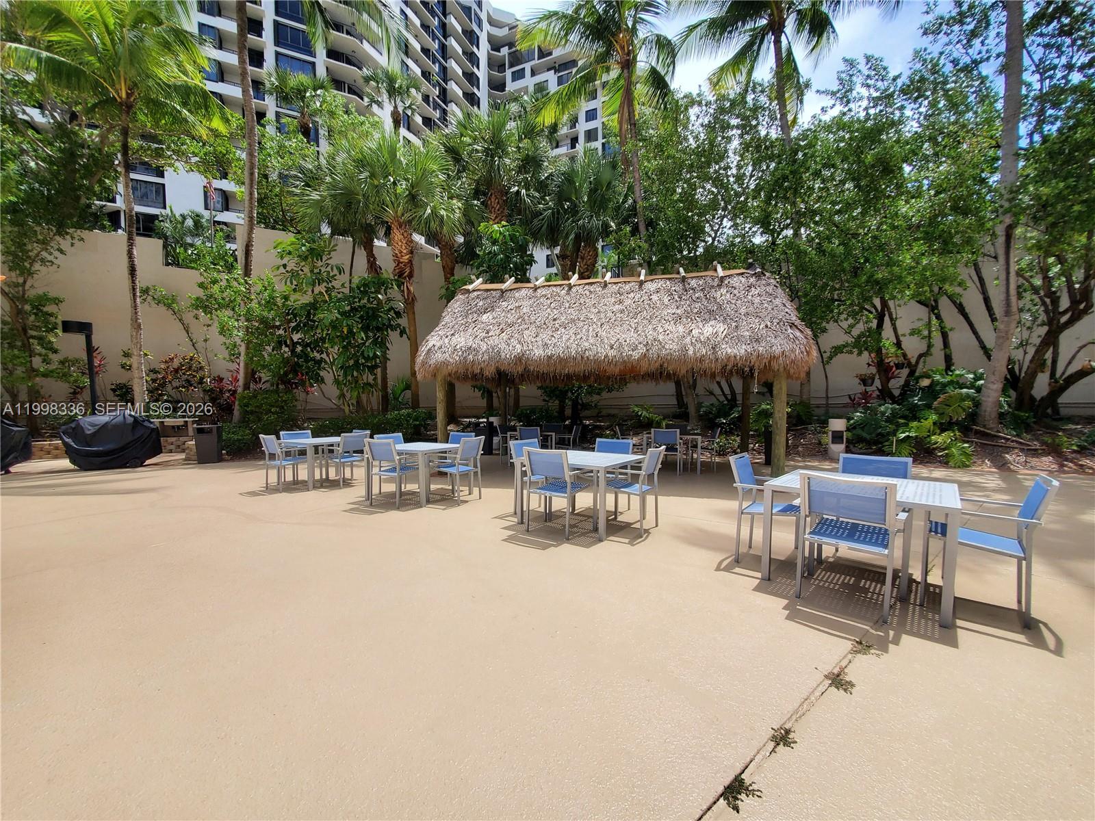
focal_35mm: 13
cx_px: 548
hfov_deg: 106.2
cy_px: 410
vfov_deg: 89.9
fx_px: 411
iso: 50
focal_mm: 1.8
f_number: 2.2
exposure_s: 1/1050
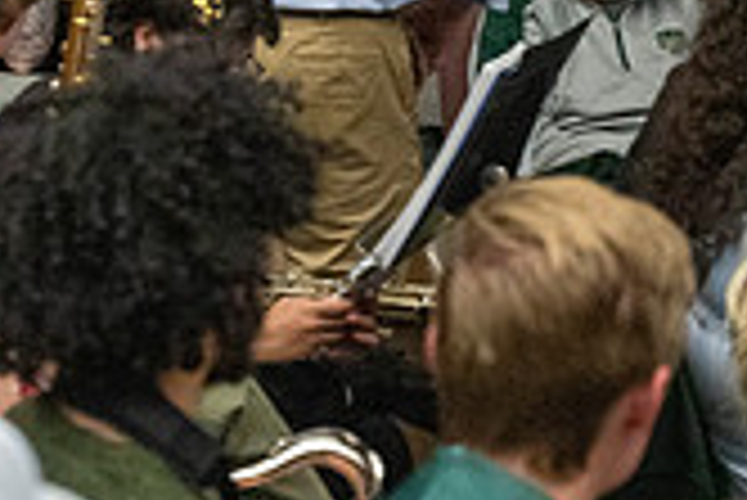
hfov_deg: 8.3
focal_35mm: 245
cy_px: -313
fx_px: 5088
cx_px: -238
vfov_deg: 5.6
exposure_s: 1/500
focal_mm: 70
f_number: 4
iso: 10000
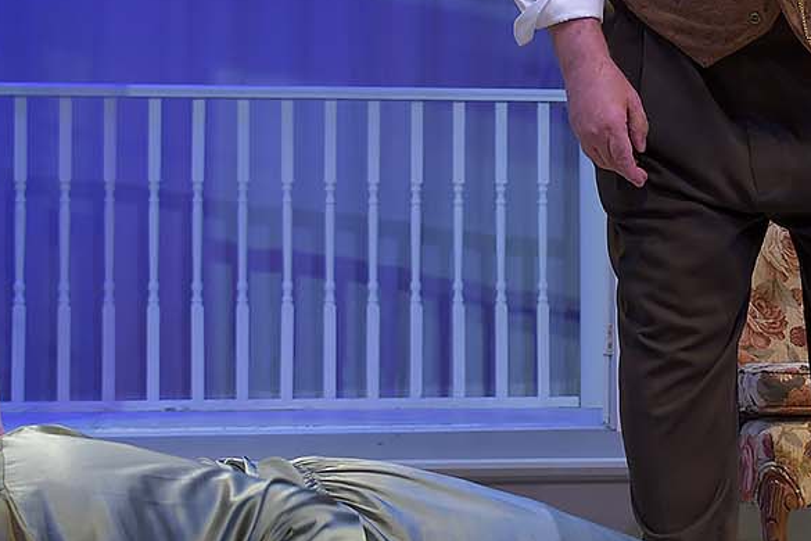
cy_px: 179
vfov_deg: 11.7
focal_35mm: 117
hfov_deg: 17.3
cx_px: 697
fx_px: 2636
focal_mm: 38
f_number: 5.6
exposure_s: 1/160
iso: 320
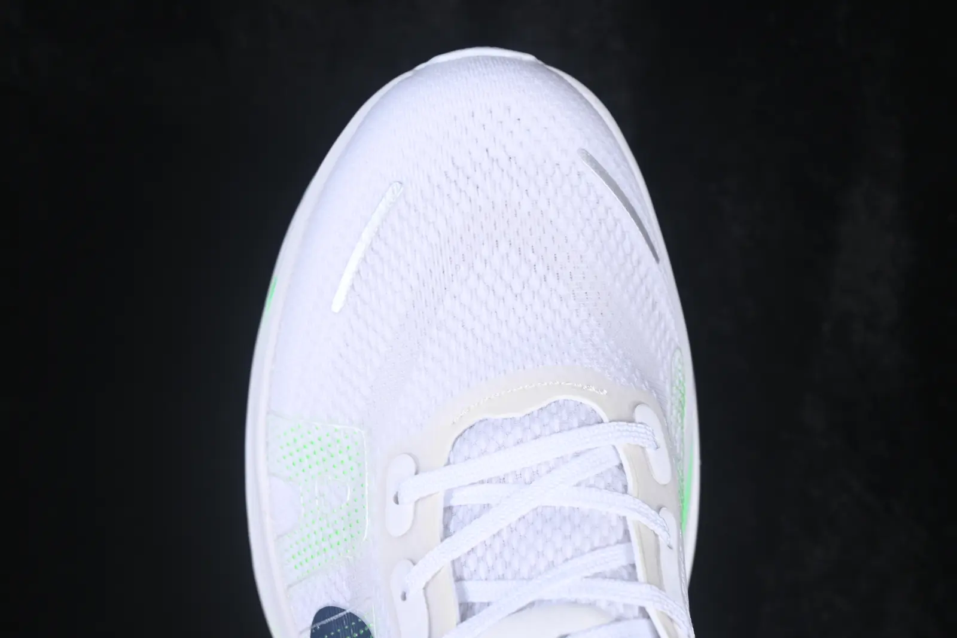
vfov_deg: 18.2
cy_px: 319
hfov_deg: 27.0
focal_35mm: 75
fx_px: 1994
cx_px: 478
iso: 160
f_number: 7.1
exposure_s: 1/80
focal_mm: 50
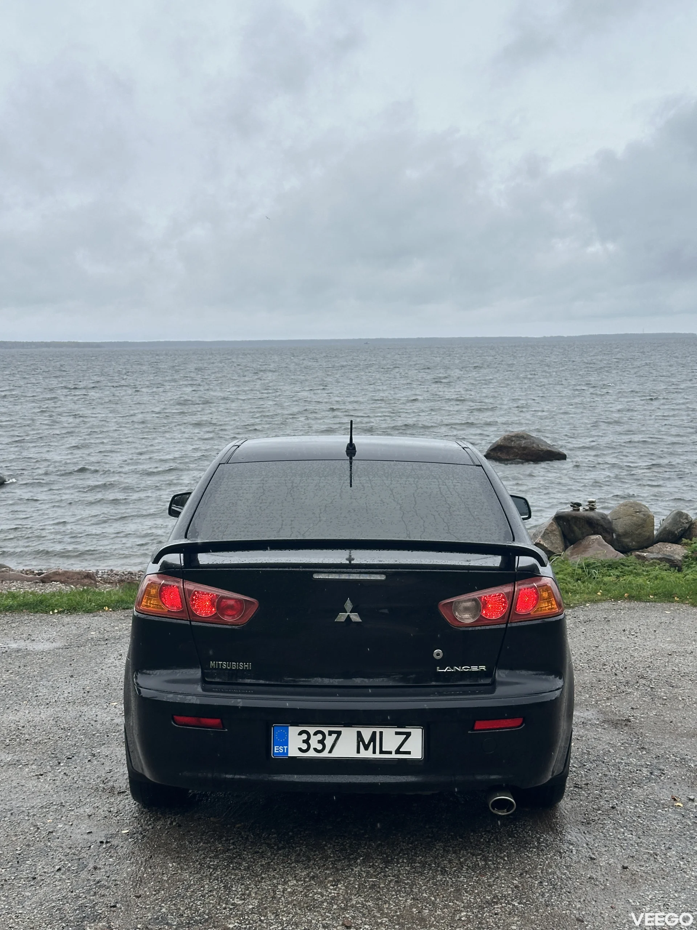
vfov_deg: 39.7
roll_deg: +0.3
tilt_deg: -5.6
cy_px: 465
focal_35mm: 48
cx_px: 348
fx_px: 1289
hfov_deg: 30.3
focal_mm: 6.86
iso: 64
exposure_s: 1/1289
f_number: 1.78
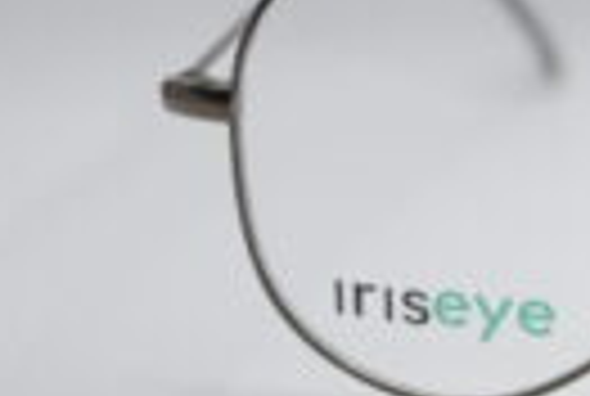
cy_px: 43
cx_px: 874
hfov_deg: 9.7
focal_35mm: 206
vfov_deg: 6.7
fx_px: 3376
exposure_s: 1/125
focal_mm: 45
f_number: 5.6
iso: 280
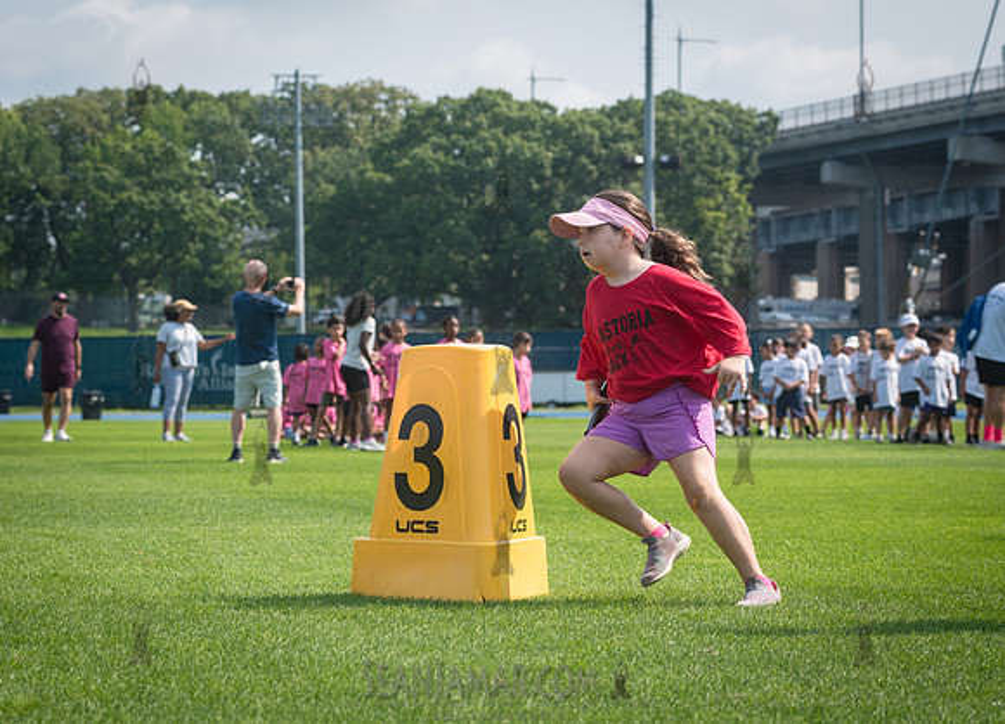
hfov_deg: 15.5
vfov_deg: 11.2
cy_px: 362
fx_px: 3695
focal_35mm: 129
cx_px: 453
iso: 160
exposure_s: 1/500
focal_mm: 100
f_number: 5.6
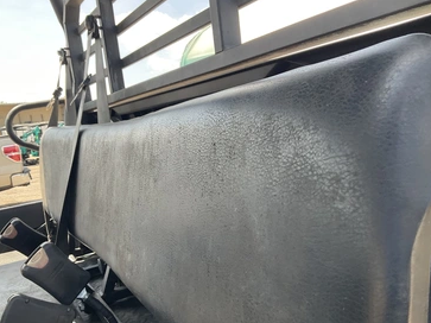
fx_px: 398
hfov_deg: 56.8
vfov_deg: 44.1
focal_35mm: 32
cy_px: 176
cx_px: 197
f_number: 1.8
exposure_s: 1/210
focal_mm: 3
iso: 20
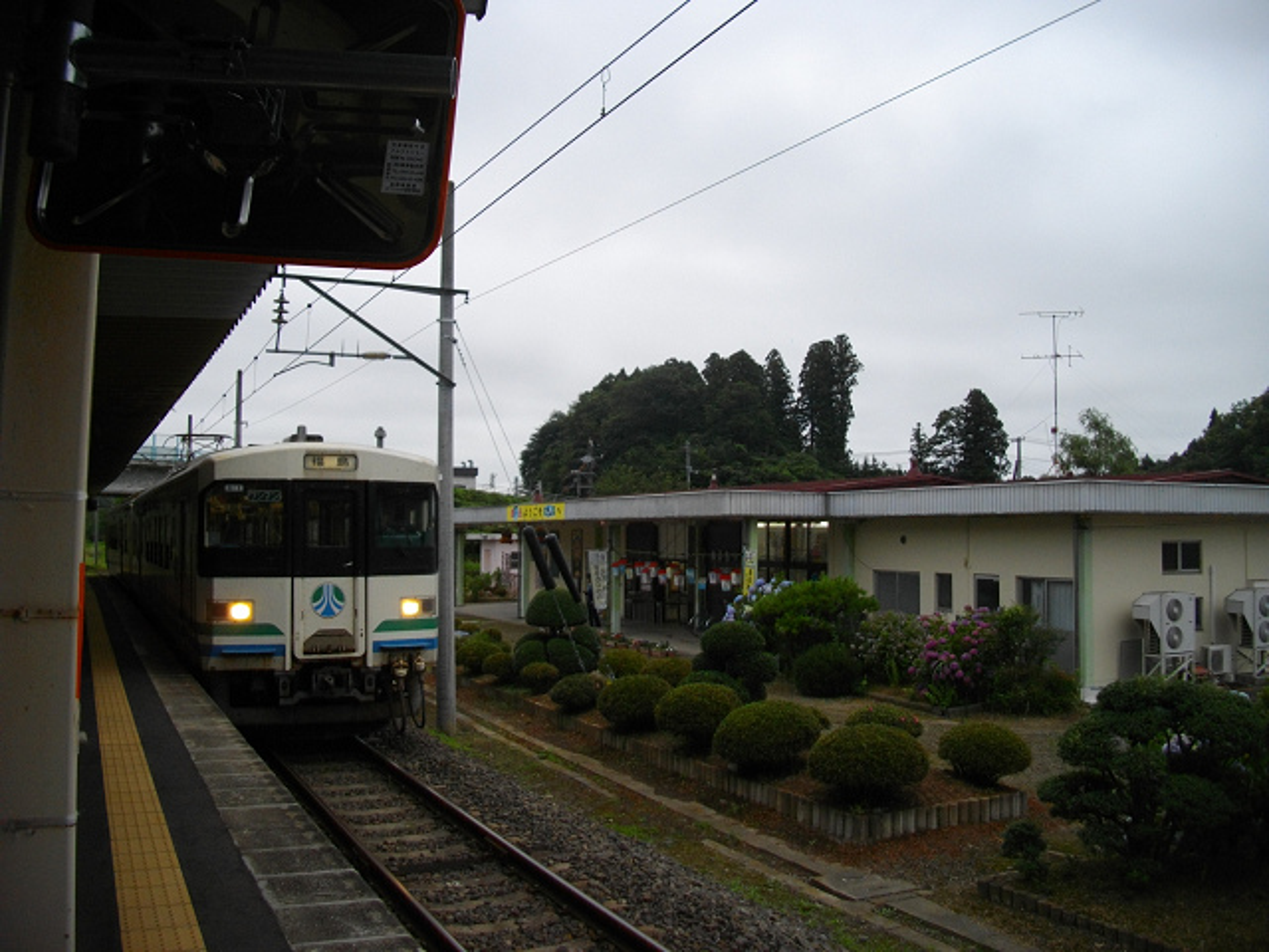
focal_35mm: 31
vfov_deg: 45.4
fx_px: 1136
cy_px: 476
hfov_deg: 58.4
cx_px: 634
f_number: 2.9
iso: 100
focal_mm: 5.7
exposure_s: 1/200
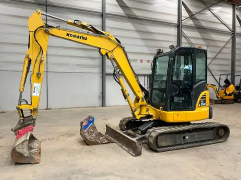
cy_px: 90
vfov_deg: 48.2
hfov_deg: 61.7
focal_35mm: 29
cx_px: 120
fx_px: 202
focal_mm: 3
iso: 125
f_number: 1.8
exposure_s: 1/60
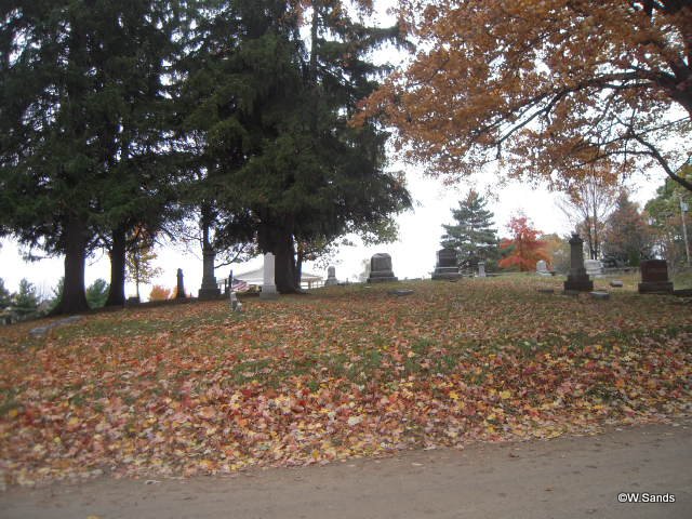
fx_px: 560
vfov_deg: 49.7
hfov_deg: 63.4
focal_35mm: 28
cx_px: 346
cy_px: 260
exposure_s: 1/200
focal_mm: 5
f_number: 2.7
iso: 100
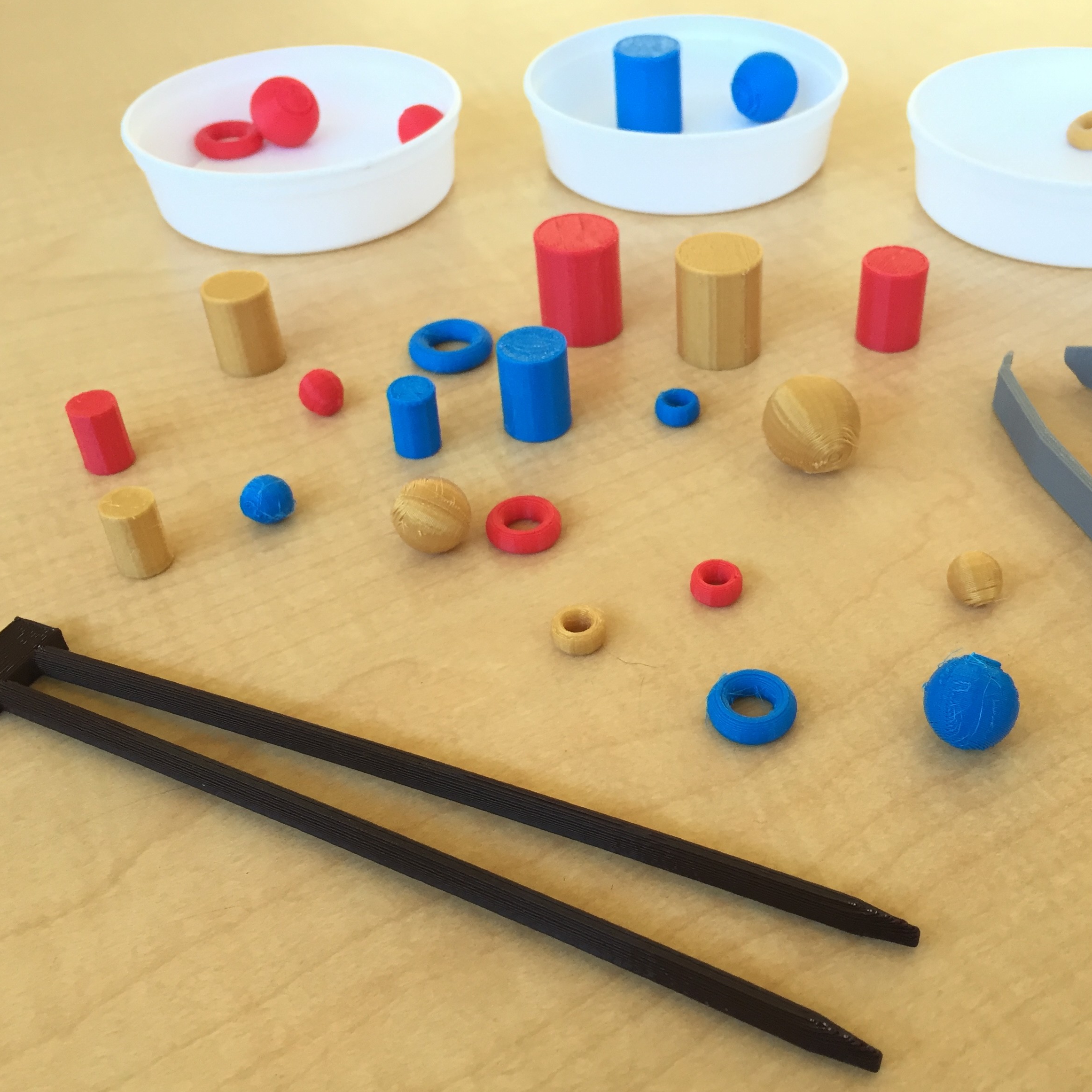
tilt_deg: -39.4
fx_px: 1285
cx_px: 638
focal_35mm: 36
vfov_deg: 46.0
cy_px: 526
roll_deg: +2.5
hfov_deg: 45.9
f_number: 2.2
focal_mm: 4.15
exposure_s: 1/40
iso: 40
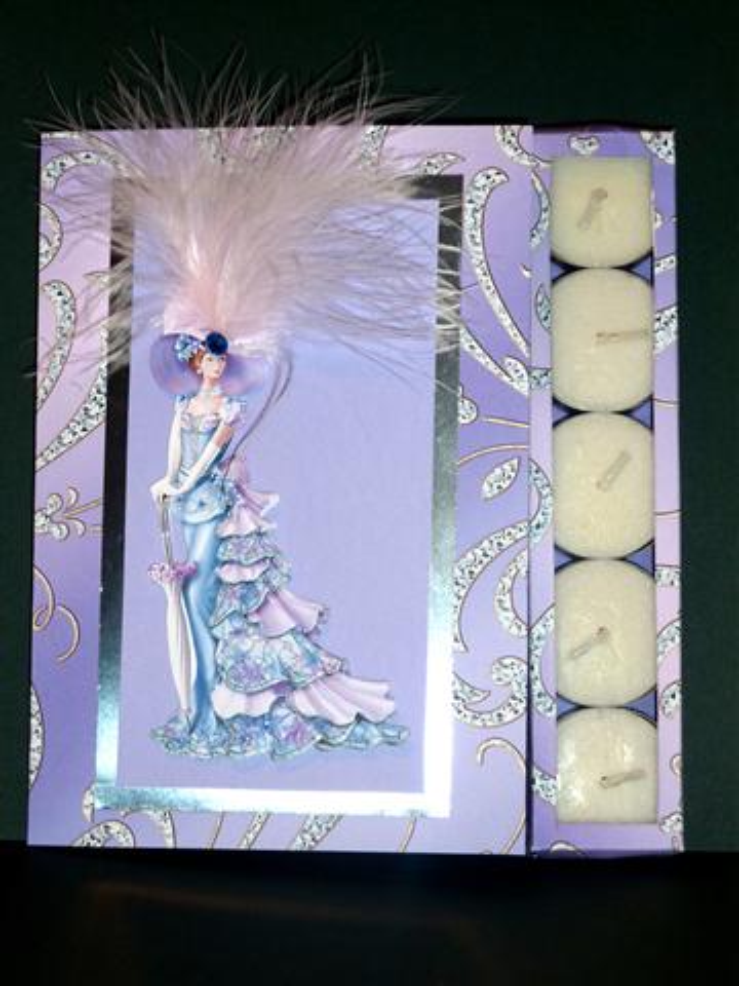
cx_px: 370
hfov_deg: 16.4
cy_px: 493
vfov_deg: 21.8
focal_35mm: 90
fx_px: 2562
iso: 100
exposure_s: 1/40
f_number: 4.3
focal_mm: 14.7
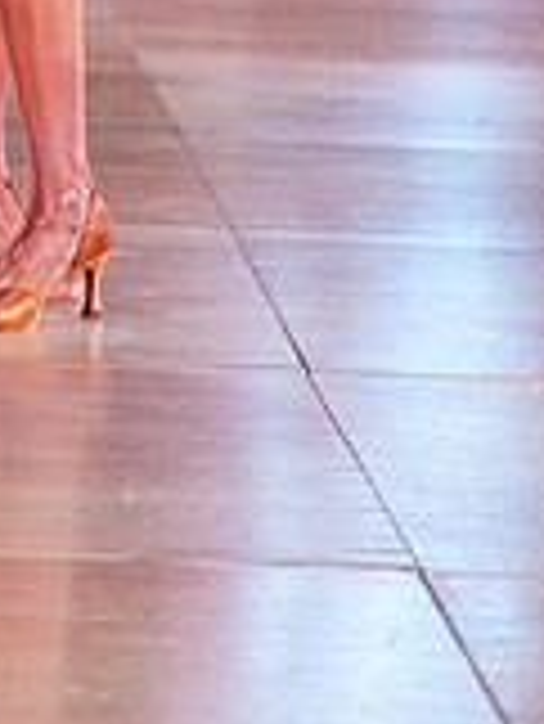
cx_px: -281
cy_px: -522
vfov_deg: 7.9
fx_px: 5085
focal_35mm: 243
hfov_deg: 6.1
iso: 2500
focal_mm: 70
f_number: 2.8
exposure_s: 1/320
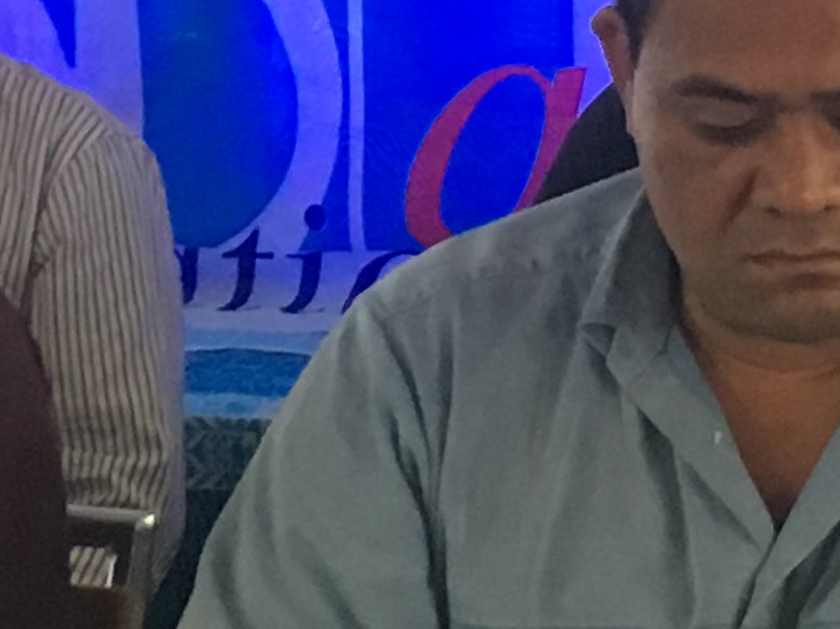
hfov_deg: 9.9
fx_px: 4804
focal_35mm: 198
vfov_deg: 7.5
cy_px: 50
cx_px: -21
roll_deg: +0.2
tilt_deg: -3.9
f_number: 2.2
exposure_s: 1/24
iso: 200
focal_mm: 4.15
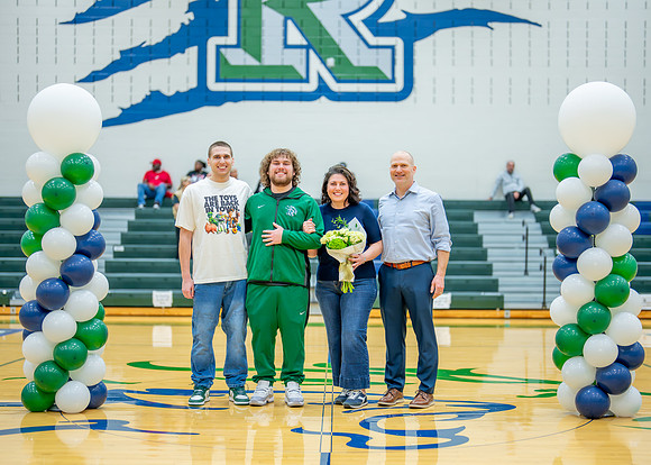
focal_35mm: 57
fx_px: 1055
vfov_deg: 24.8
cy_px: 251
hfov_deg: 34.3
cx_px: 325
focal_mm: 50
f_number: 1.2
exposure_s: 1/800
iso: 1000
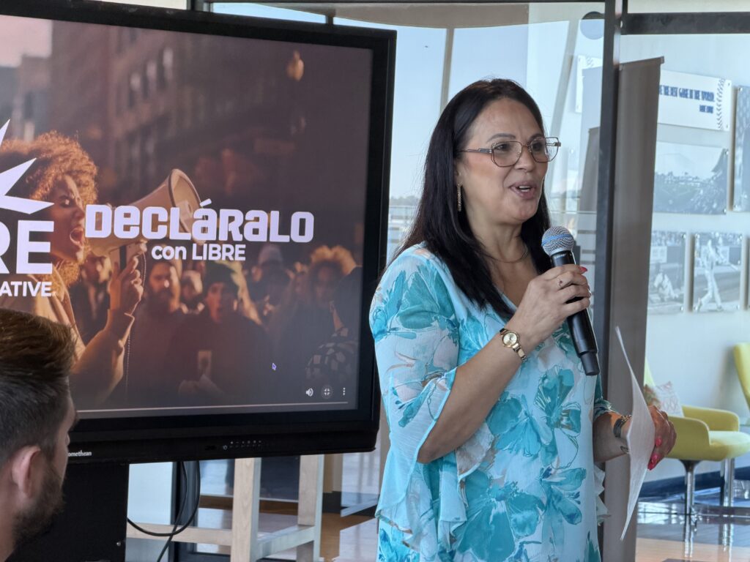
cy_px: 281
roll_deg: -1.7
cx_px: 375
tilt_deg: -1.3
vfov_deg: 14.8
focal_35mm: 100
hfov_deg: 19.6
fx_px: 2167
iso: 320
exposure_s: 1/120
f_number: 2.8
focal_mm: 16.89
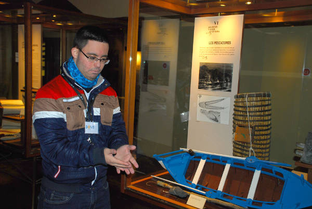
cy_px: 104
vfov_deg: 32.0
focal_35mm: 42
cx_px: 156
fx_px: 365
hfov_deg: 46.3
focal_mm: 28
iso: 200
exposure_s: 1/80
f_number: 4
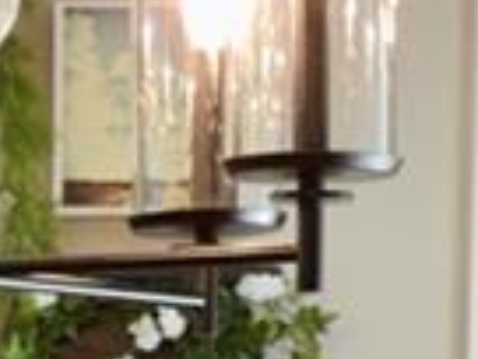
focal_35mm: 282
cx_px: -63
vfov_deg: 5.0
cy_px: 1044
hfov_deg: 7.0
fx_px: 3894
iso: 400
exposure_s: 1/30
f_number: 4.2
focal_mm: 26
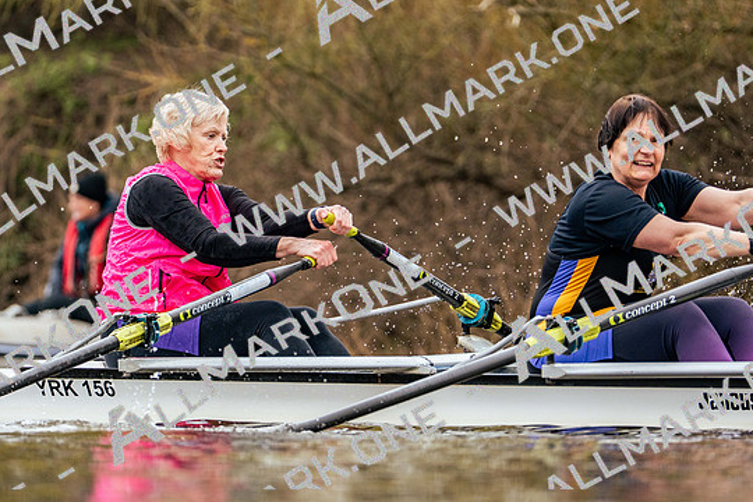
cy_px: 250
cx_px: 392
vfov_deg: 3.4
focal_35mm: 404
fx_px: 8450
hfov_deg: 5.1
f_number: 6.3
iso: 2500
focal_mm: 376
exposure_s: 1/2000
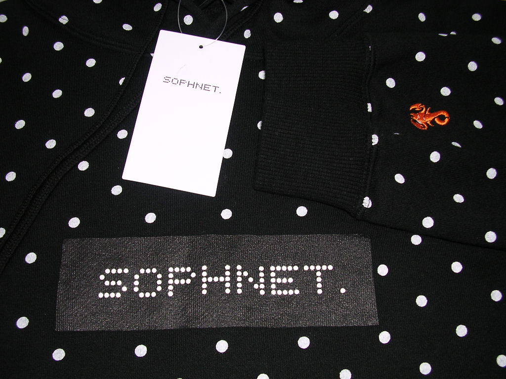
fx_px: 555
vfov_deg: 37.7
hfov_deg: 49.0
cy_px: 190
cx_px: 253
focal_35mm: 38
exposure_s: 1/60.1
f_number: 2.8
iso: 100
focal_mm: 5.8
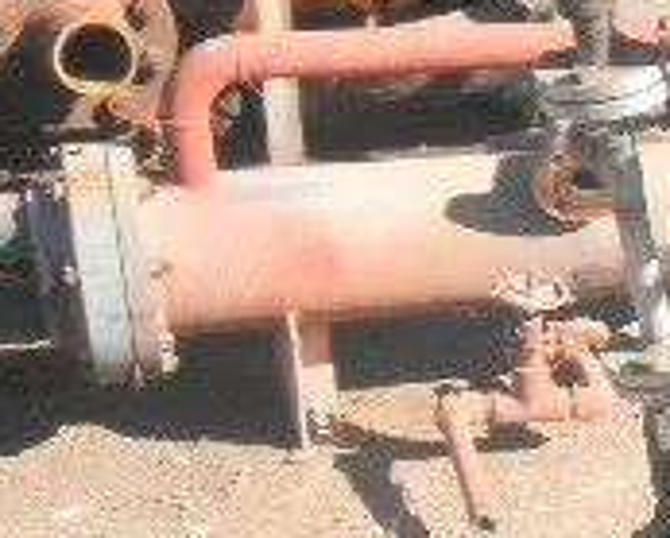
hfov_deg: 16.4
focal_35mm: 101
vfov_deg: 15.0
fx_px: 2006
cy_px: 546
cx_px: 1139
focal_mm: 5
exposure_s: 1/60
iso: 64
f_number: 8.5
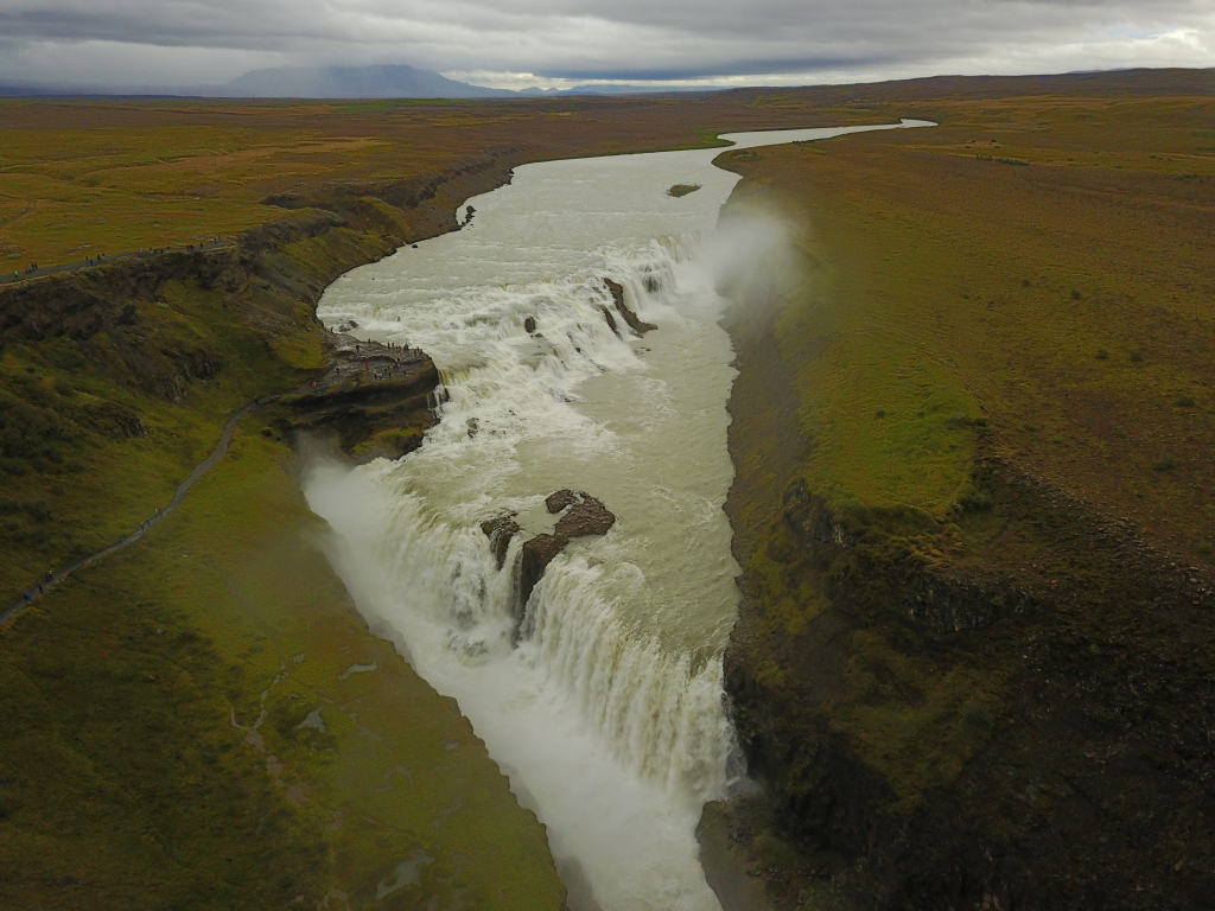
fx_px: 913
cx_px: 608
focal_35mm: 26
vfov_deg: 53.1
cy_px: 456
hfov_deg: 67.3
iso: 182
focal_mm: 4.73
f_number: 2.2
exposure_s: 1/50
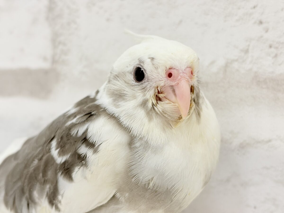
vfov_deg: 28.0
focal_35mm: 52
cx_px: 142
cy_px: 106
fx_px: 427
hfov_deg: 36.8
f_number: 1.6
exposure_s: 1/50
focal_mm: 5.96
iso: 50
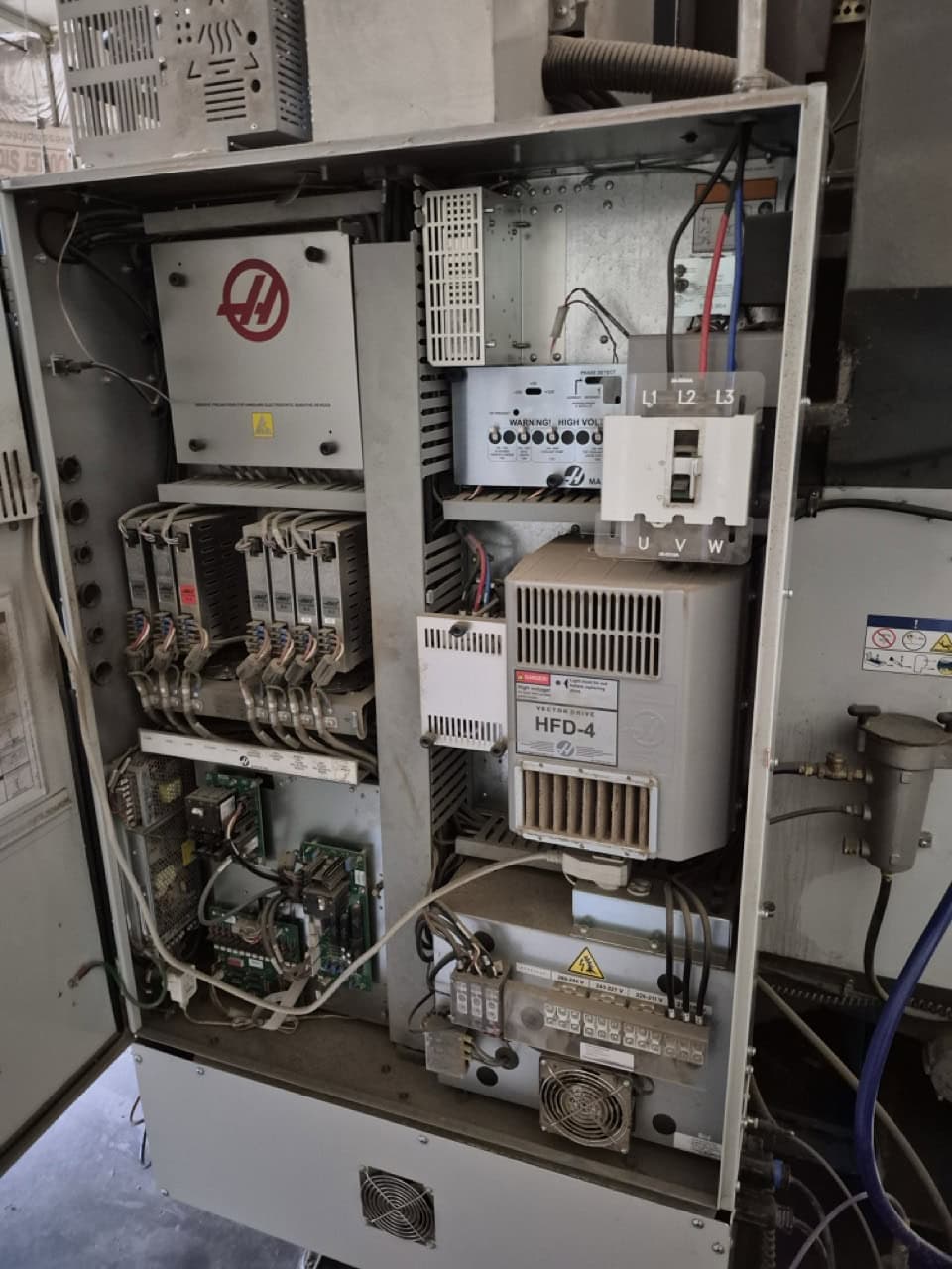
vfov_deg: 73.9
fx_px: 843
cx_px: 476
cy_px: 634
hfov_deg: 58.9
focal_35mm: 23
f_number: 1.8
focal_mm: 5.4
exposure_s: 1/30
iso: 1600
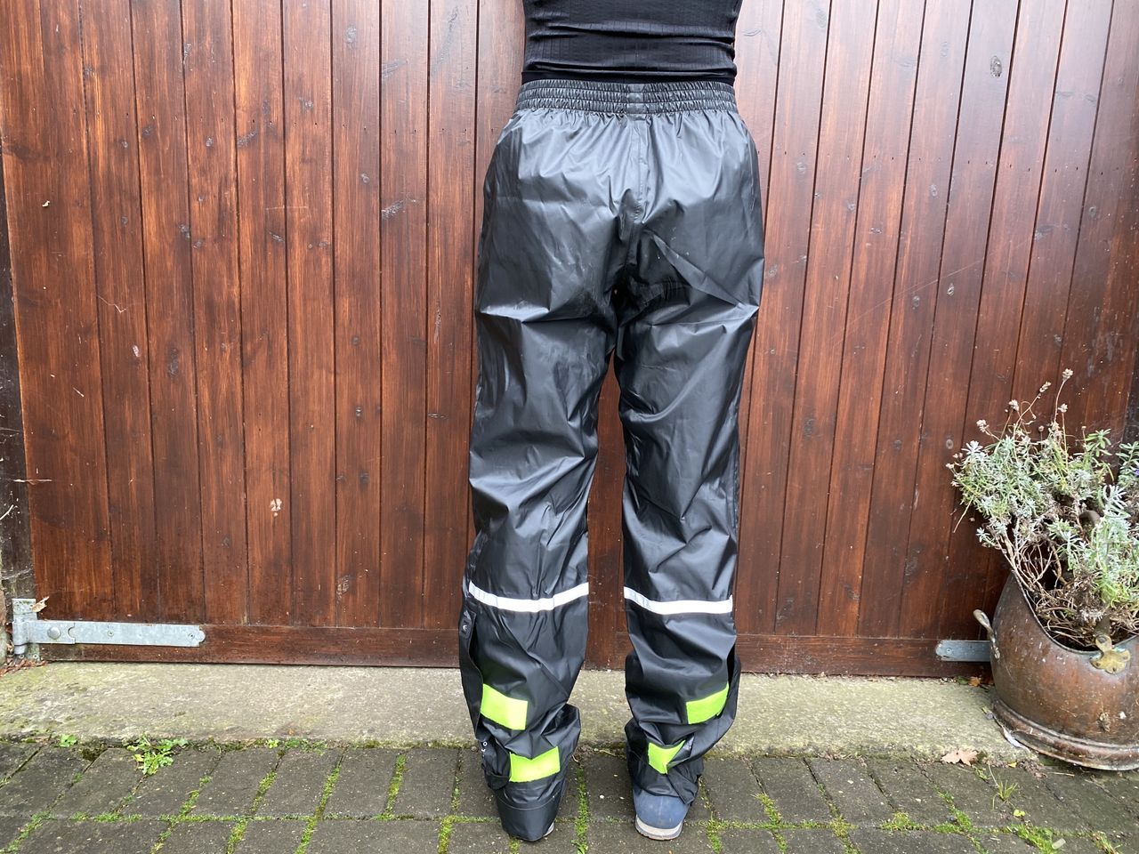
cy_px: 427
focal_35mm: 26
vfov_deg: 53.1
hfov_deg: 67.3
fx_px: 856
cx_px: 570
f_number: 1.8
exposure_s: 1/115
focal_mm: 4.25
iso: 125
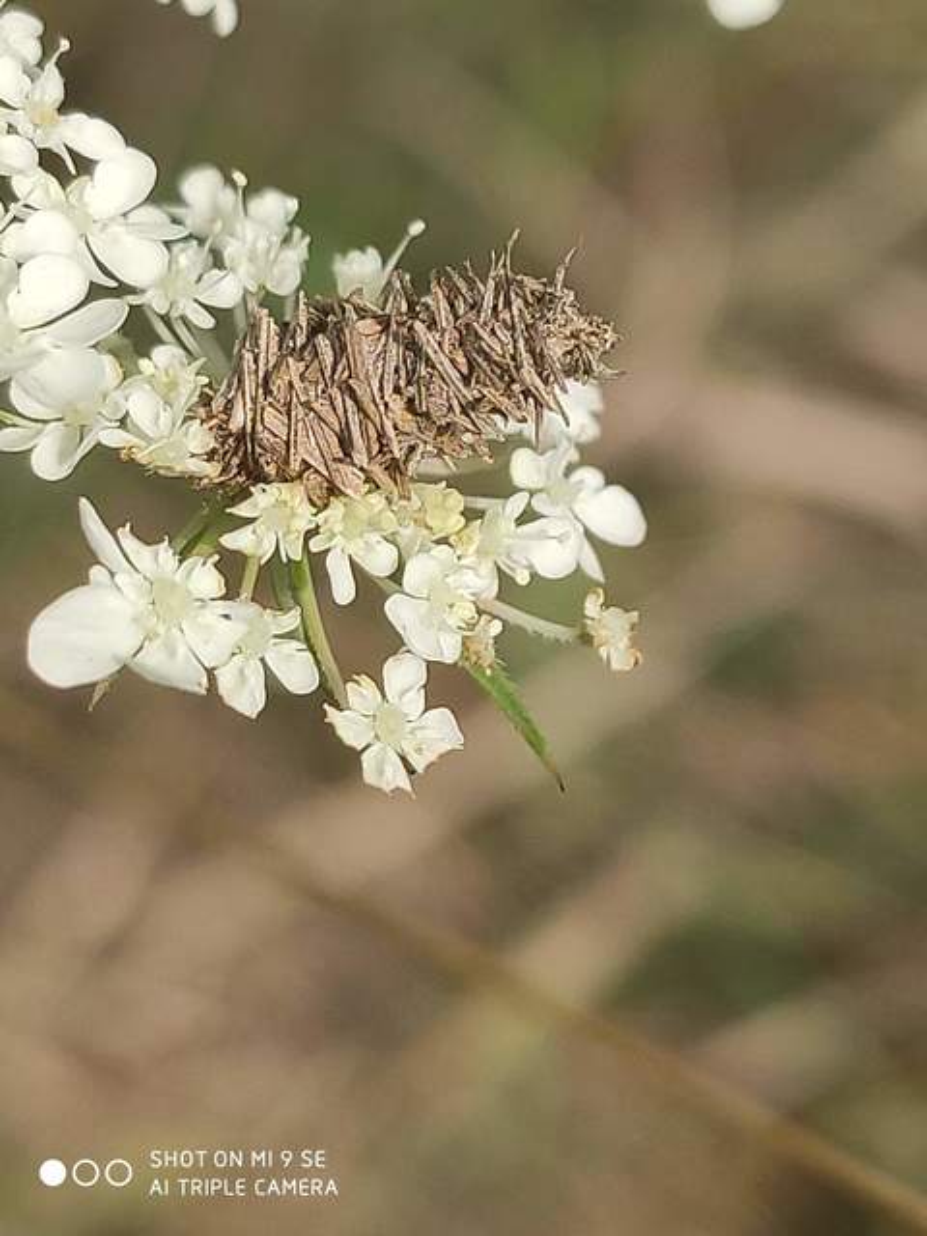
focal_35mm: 26
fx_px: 928
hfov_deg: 53.1
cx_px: 464
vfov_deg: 67.3
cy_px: 618
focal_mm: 4.77
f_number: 1.75
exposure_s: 1/2048
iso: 112
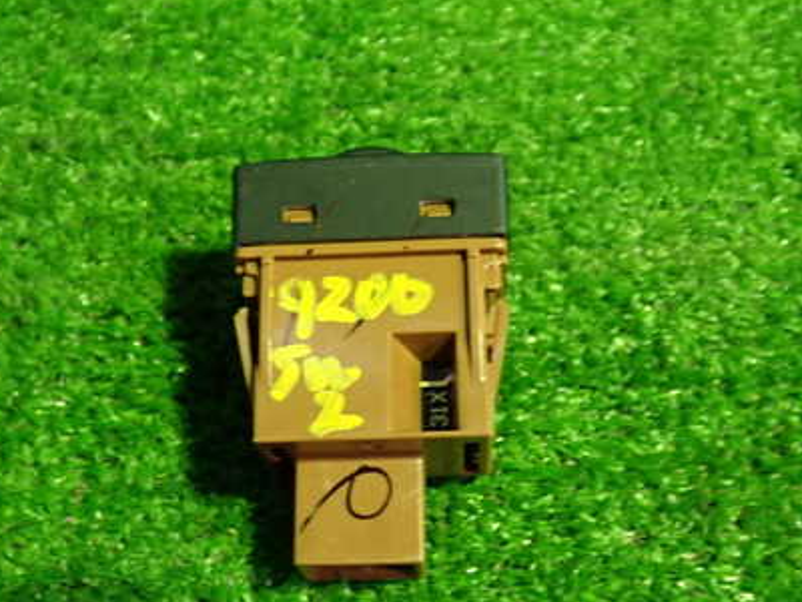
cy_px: 363
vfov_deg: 27.0
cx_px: 379
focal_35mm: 54
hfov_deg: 35.5
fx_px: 1251
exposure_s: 1/40
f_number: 2.5
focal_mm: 6.37
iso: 400
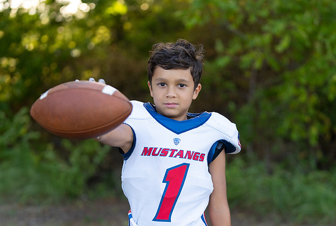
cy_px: 132
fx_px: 865
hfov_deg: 22.0
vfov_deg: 14.9
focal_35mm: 92
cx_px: 178
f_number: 2.8
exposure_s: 1/320
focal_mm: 79
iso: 200
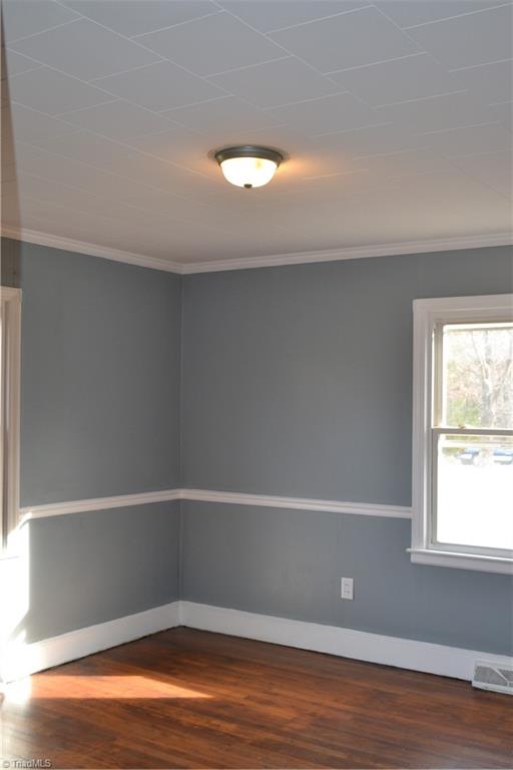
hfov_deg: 34.2
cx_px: 256
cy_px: 385
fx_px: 834
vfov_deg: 49.6
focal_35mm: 39
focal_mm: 26
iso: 400
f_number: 4.2
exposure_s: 1/80
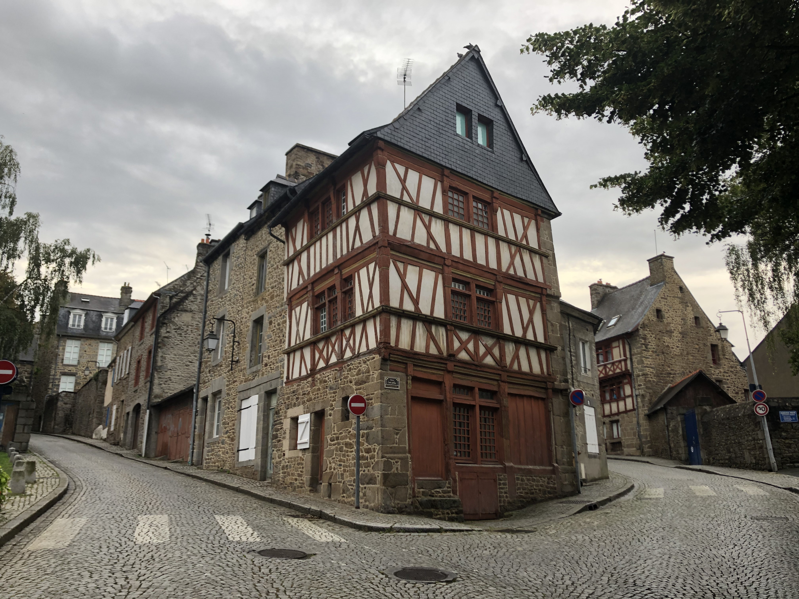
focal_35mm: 28
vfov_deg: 49.7
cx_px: 400
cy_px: 300
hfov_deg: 63.4
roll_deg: +1.2
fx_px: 646
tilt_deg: +17.2
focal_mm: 4
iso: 20
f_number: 1.8
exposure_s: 1/154
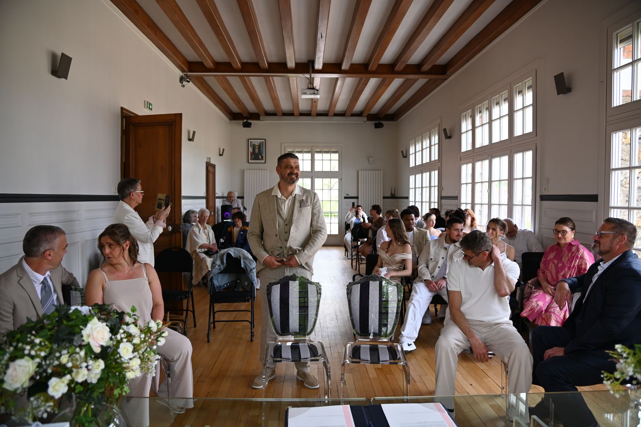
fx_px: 427
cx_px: 320
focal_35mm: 24
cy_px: 214
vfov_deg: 53.1
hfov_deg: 73.8
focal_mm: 24
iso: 400
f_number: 4
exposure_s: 1/200
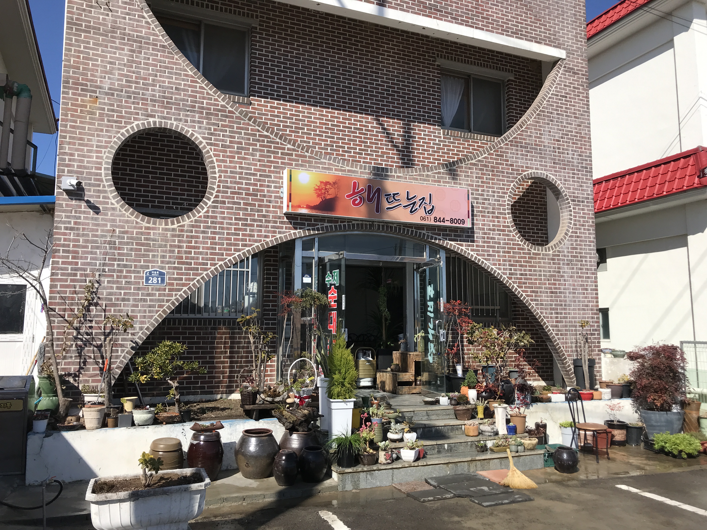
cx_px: 354
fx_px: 572
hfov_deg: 63.4
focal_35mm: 28
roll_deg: -0.1
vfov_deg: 49.7
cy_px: 265
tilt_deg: +5.6
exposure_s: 1/2994
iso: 20
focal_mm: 3.99
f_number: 1.8
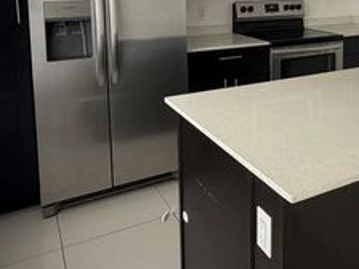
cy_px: 18
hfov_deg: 45.4
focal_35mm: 40
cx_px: 263
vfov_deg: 33.7
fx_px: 415
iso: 200
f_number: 2.2
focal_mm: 2.22
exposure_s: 1/121
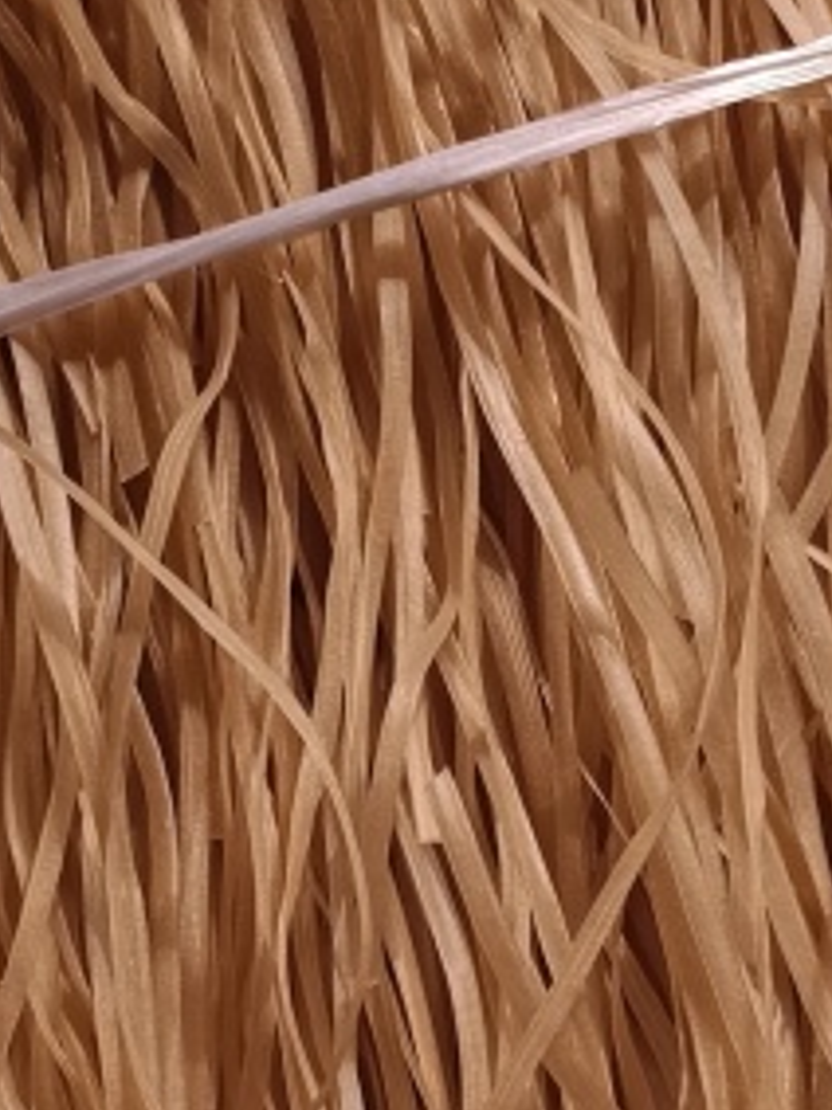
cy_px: 732
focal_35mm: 98
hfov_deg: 15.1
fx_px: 3143
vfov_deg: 20.0
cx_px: 349
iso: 100
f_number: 1.8
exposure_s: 1/450
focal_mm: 3.96
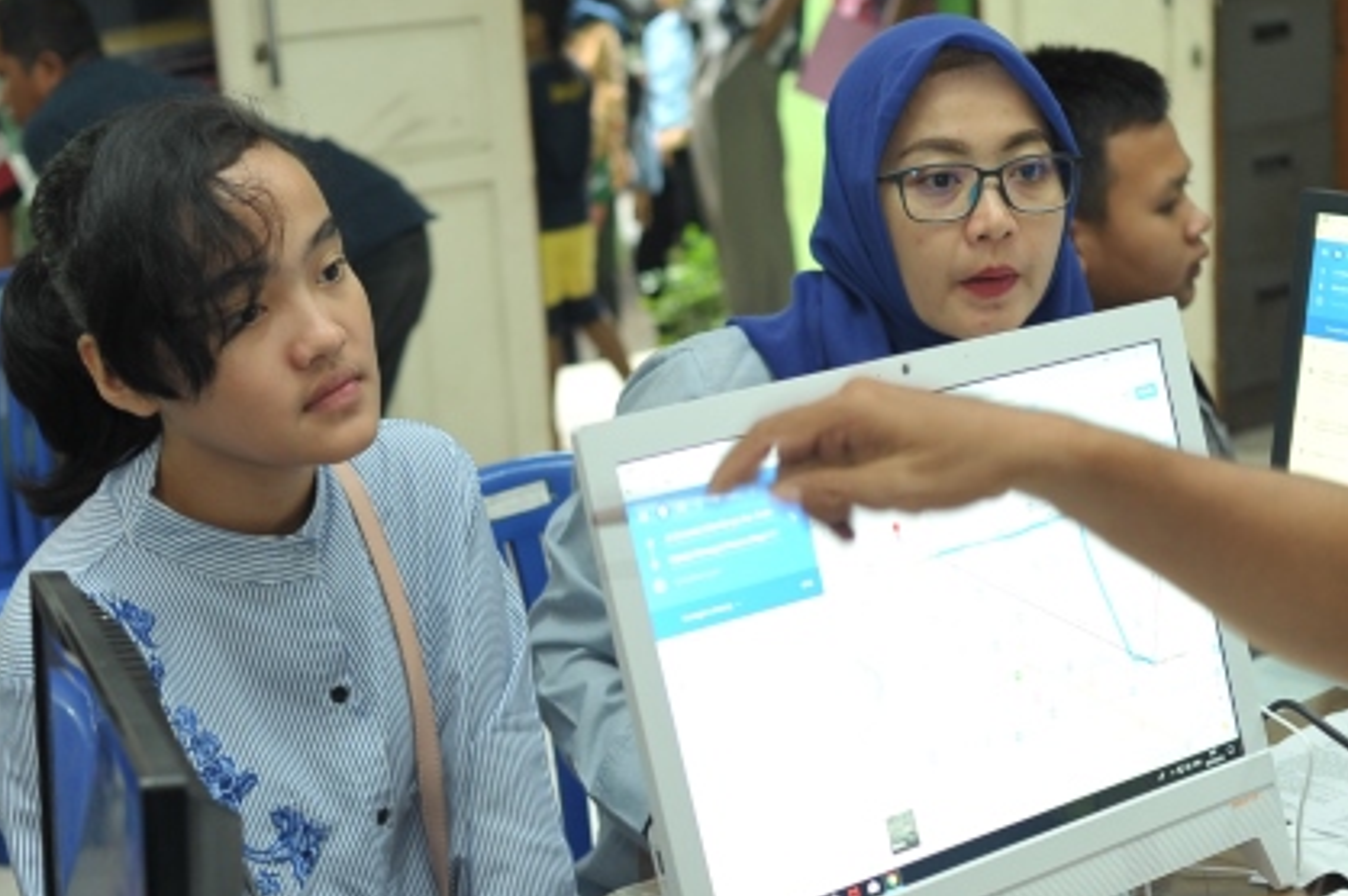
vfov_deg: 20.1
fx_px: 2507
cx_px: 784
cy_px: 678
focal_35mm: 67
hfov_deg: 30.0
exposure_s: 1/50
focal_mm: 35
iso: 800
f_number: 4
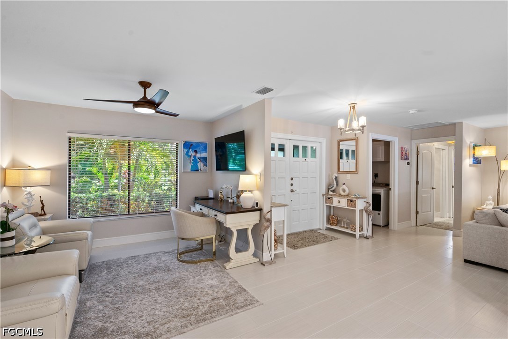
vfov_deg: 73.7
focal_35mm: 16
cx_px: 254
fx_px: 226
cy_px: 170
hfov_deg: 96.7
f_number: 8
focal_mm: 16
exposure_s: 1/25
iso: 400
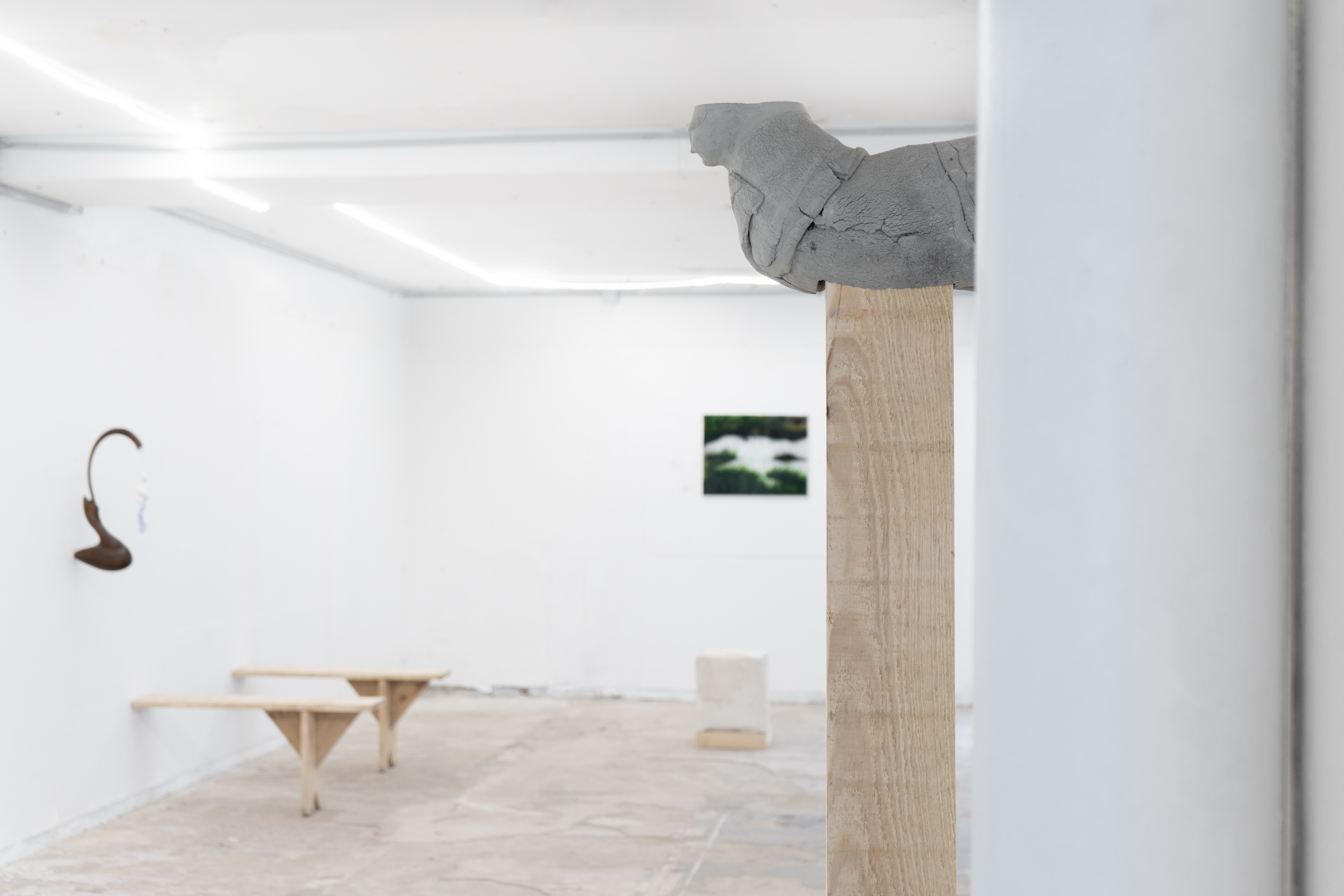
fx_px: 1866
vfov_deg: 27.0
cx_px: 672
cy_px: 448
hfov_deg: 39.6
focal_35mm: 50
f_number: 5
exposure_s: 1/25
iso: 800
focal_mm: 50
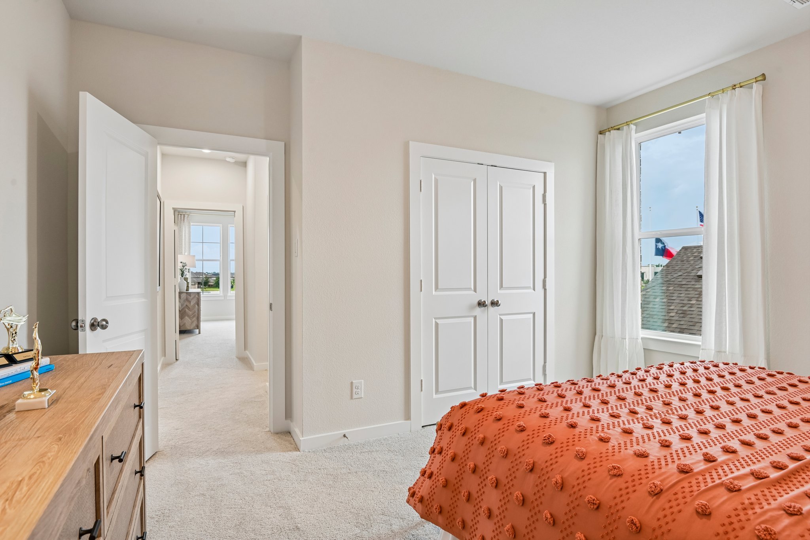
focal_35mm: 19
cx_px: 405
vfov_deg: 64.5
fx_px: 427
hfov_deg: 86.9
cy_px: 270
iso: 400
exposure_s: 1/50
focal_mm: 19
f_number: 8
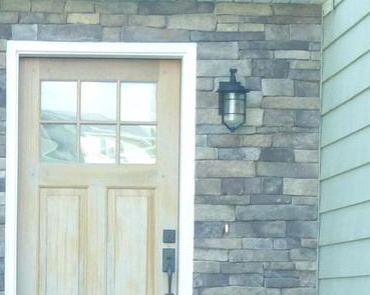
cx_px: 43
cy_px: 420
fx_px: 1544
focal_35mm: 141
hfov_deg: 13.6
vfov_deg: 10.6
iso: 400
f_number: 3.5
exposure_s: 1/250
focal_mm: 6.6
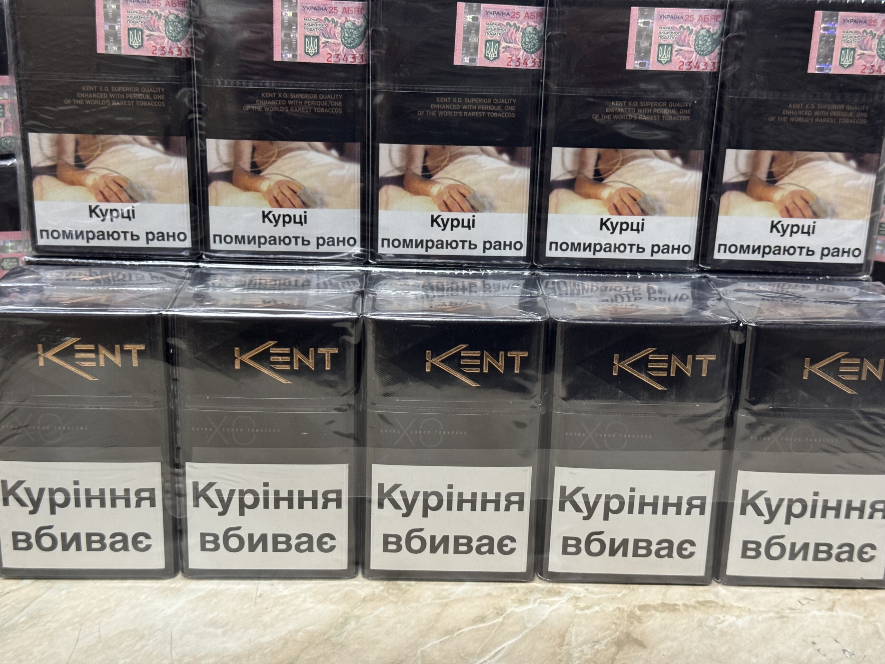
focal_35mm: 48
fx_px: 1227
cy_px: 332
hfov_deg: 39.7
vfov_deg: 30.3
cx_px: 442
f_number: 1.78
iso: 200
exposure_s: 1/50
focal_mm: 6.76
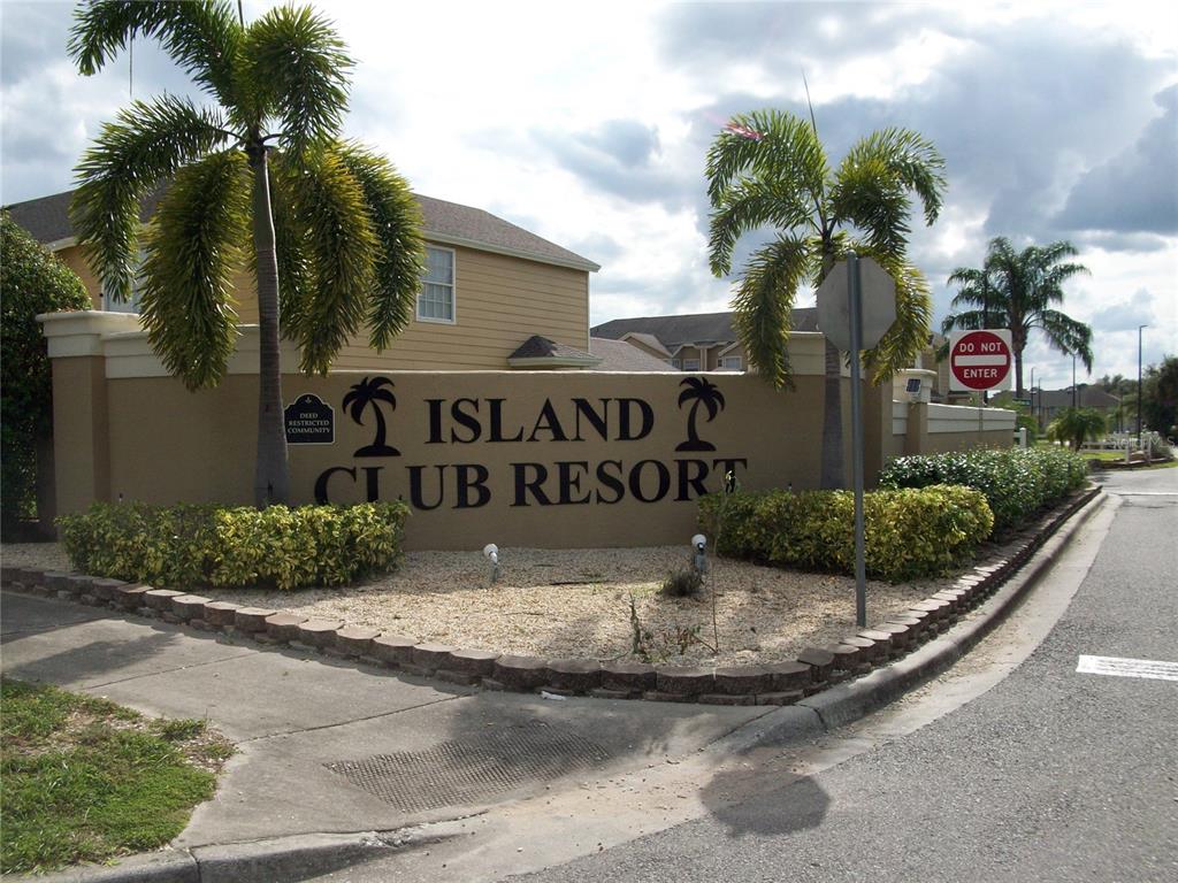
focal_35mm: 34
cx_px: 589
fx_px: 1157
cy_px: 442
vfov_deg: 41.8
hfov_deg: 54.0
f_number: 5.5
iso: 64
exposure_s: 1/410
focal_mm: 5.7
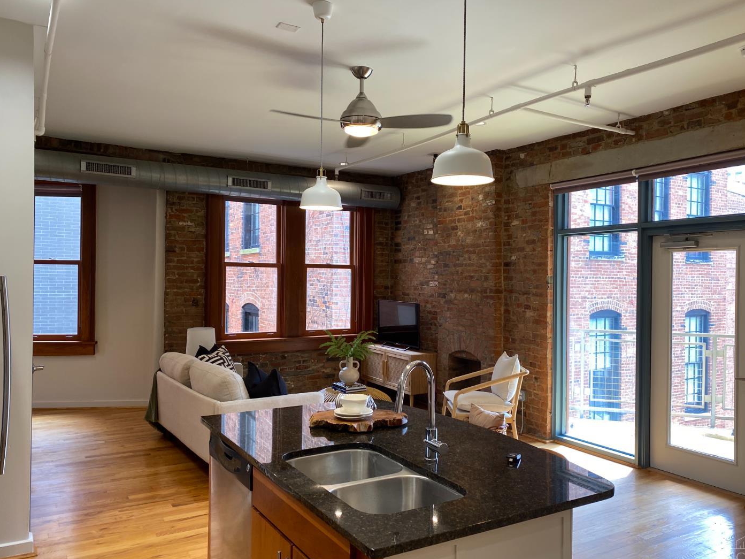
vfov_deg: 49.7
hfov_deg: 63.4
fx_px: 603
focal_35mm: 28
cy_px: 274
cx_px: 390
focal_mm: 4.25
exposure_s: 1/120
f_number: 1.8
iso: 80
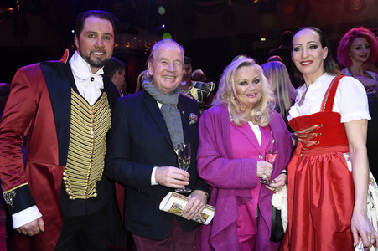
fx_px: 283
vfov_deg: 47.9
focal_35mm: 27
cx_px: 189
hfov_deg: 67.4
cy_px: 126
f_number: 6.3
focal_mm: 18
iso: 1600
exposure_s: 1/160
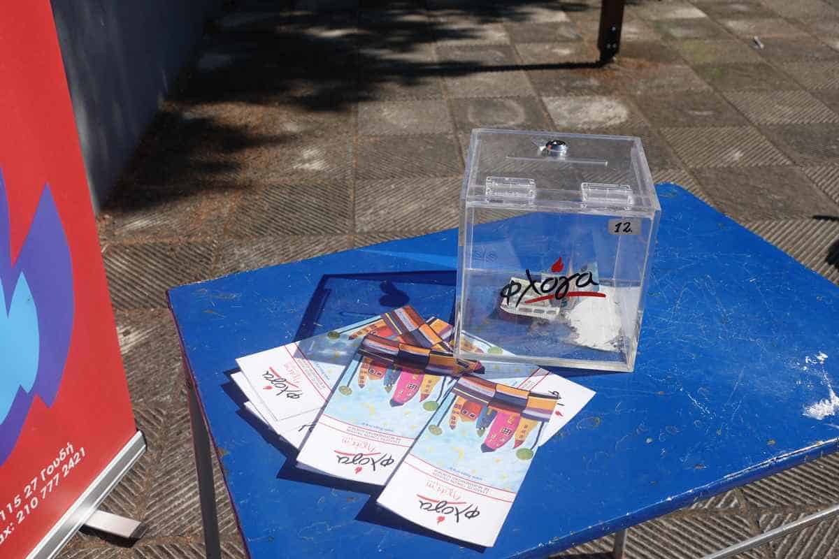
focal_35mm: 35
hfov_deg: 54.4
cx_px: 420
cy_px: 280
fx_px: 816
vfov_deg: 37.9
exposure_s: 1/160
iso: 125
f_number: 4
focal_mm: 13.4
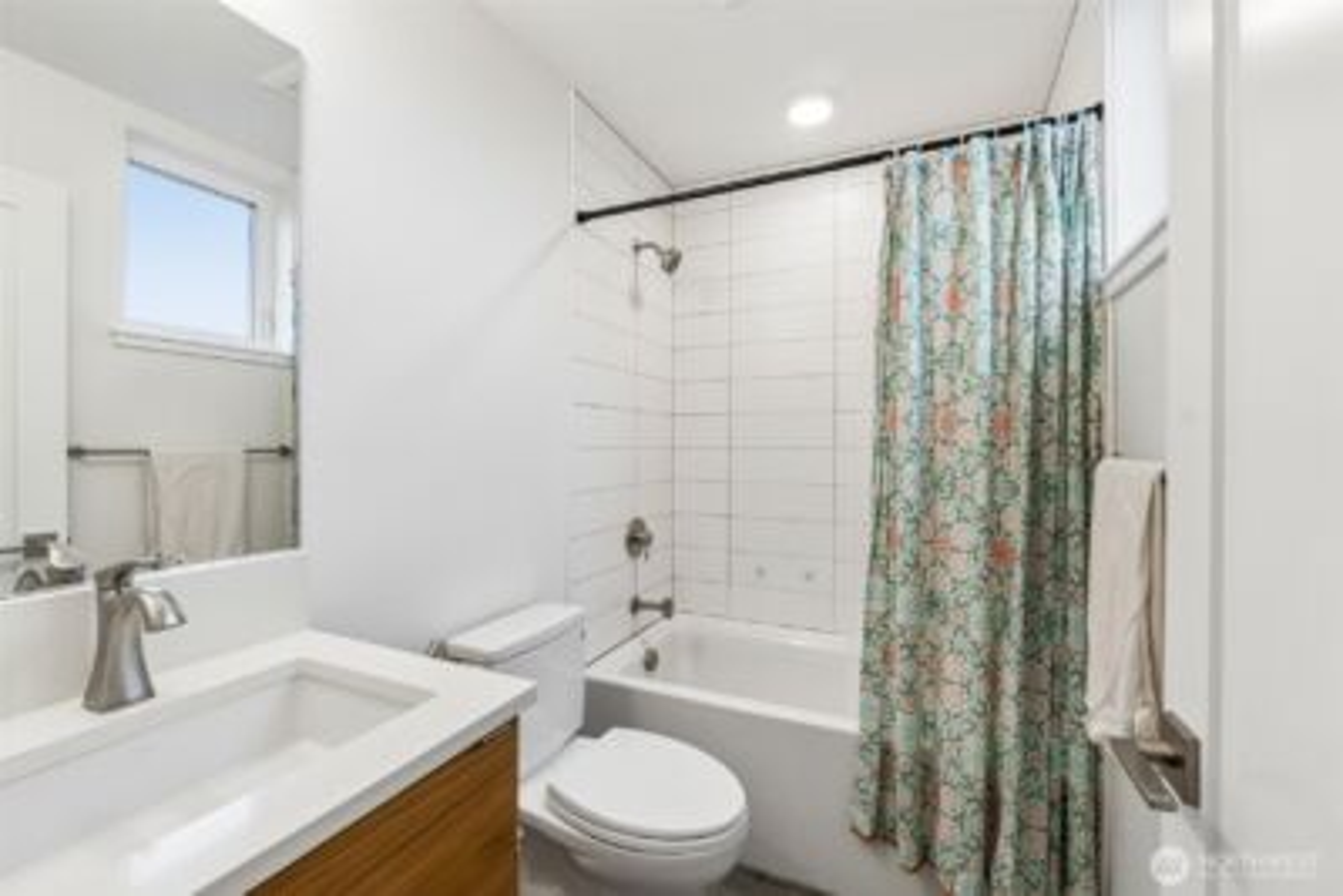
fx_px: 560
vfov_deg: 77.4
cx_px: 672
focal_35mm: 15
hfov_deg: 100.4
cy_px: 448
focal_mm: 10
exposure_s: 1/15
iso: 250
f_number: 9
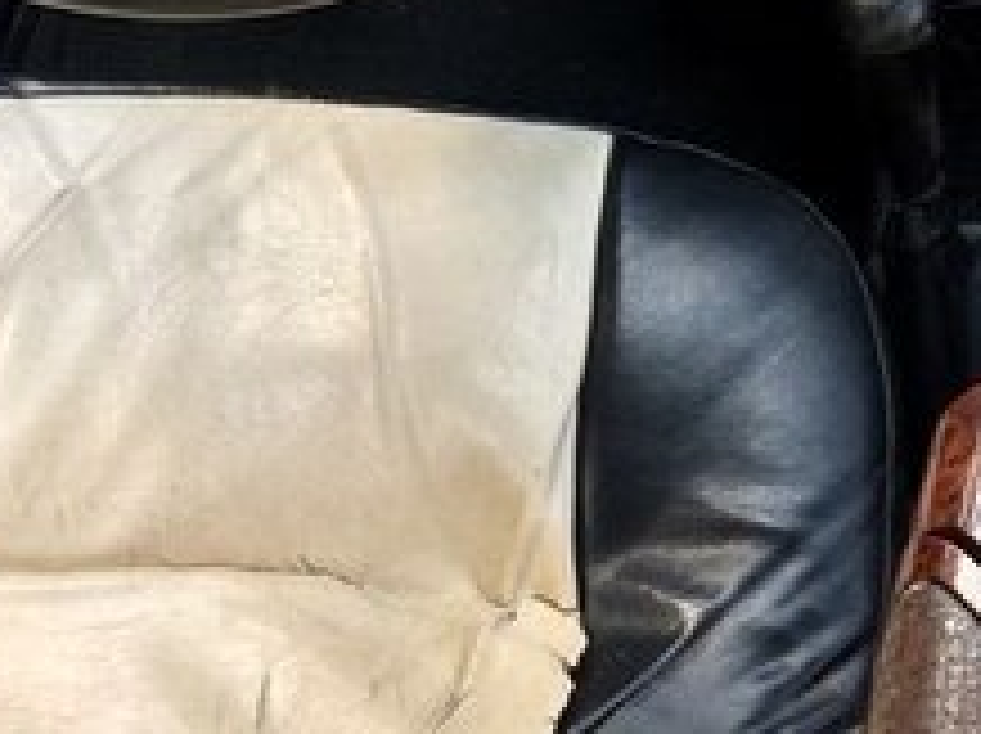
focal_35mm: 88
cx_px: 1134
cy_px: -241
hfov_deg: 21.0
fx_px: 2491
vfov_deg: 15.8
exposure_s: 1/169
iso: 32
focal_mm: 4.15
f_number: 2.2
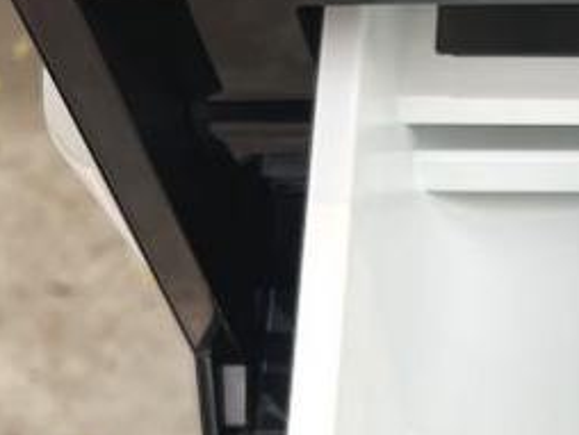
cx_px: 1103
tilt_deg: -69.4
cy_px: 484
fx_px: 2026
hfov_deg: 14.1
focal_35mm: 121
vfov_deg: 12.1
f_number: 1.6
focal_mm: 5.1
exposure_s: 1/524
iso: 50
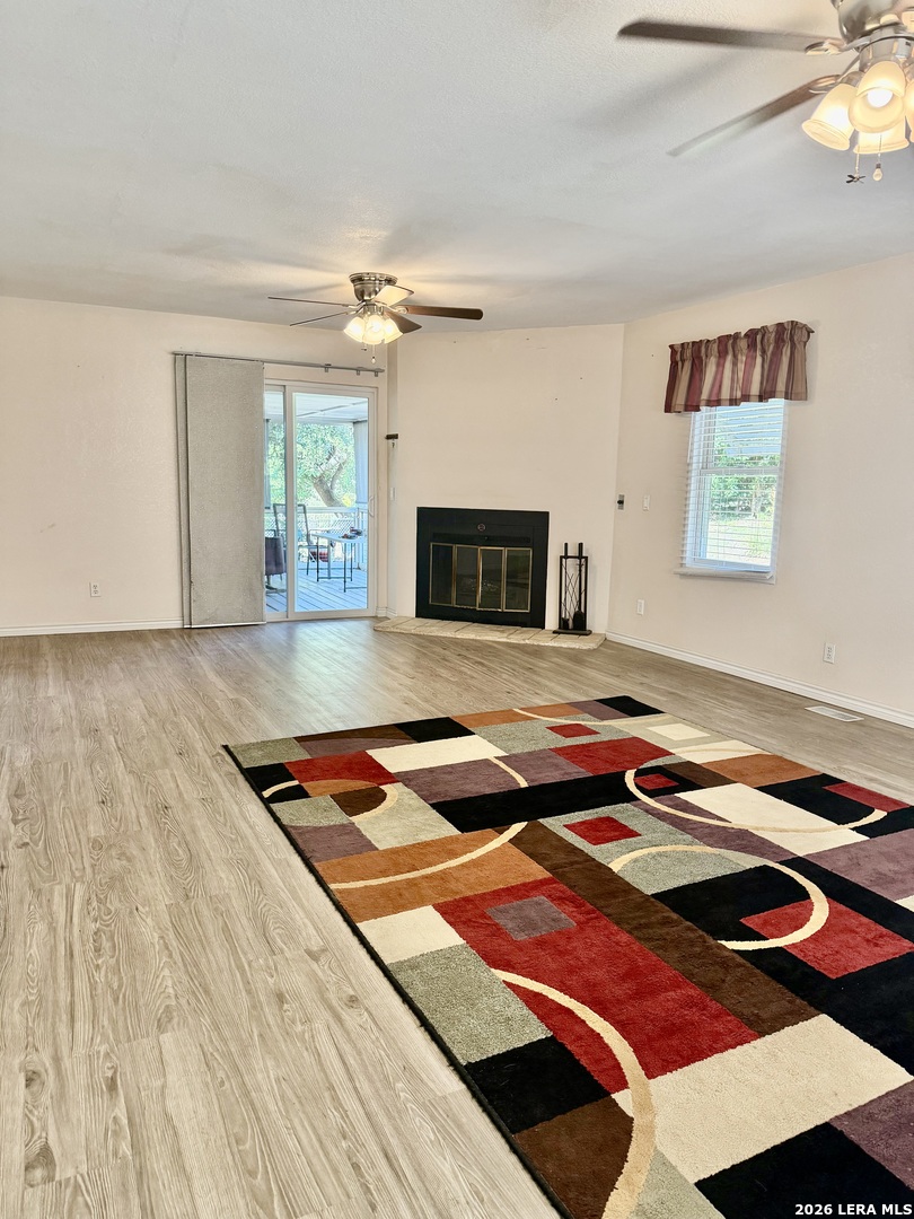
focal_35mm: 24
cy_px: 610
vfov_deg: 71.6
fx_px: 845
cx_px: 457
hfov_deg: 56.8
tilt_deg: -9.1
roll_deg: -0.8
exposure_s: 1/120
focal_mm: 6.76
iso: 320
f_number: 1.78
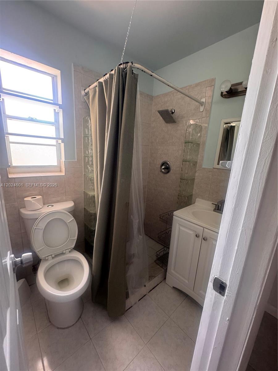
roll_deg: -3.2
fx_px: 150
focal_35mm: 14
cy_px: 186
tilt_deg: -13.2
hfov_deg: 85.7
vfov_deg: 102.1
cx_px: 139
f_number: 2.2
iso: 400
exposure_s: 1/60
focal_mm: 2.22
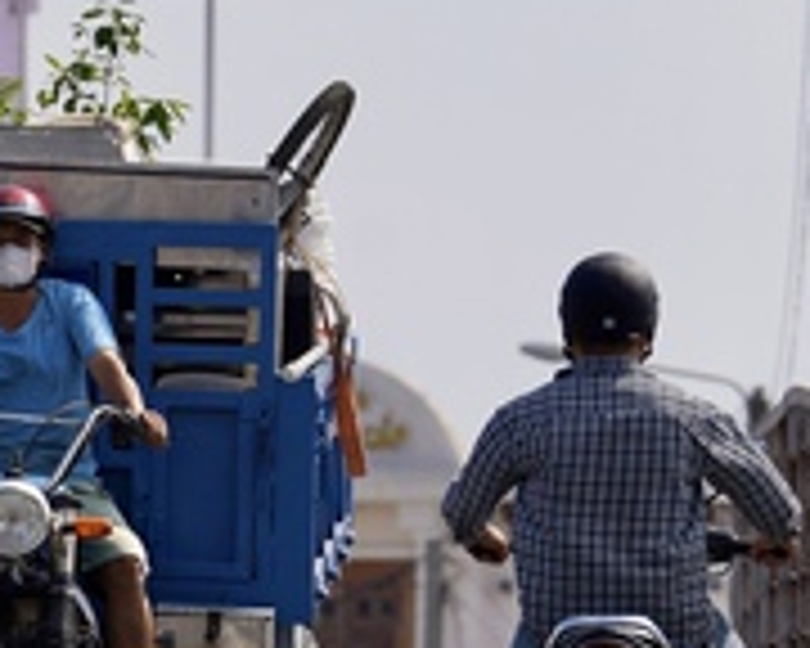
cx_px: 176
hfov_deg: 2.8
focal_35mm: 689
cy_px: 508
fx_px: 16517
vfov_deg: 2.2
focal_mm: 200
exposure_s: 1/1250
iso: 125
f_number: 5.6
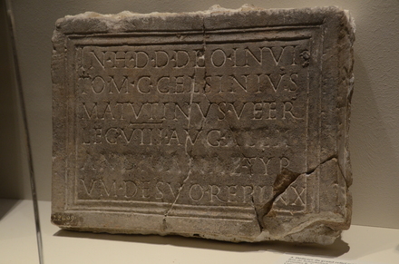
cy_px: 132
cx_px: 200
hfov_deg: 23.4
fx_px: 962
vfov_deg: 15.6
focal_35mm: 87
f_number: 5
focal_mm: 58
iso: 1250
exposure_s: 1/100
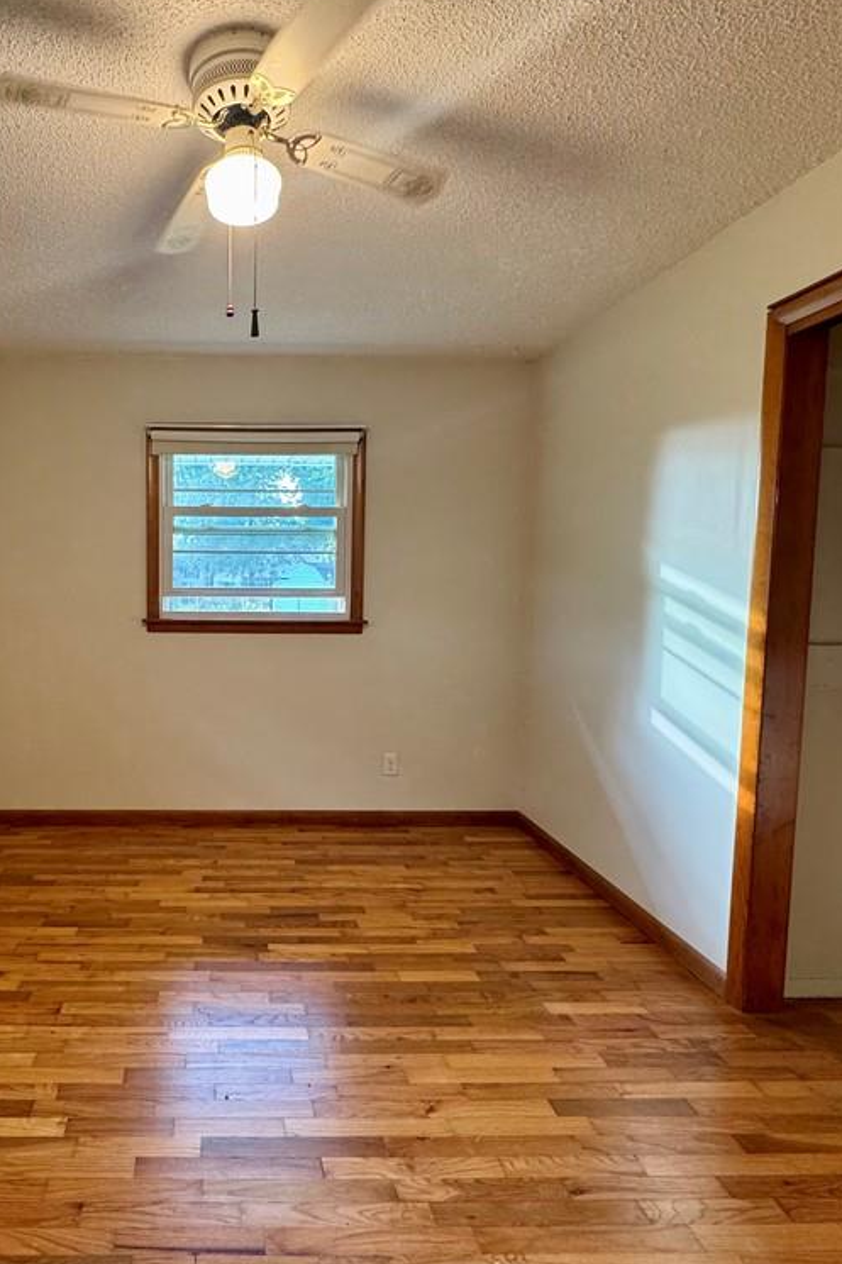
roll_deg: -0.2
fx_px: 702
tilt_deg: -5.3
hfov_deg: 59.1
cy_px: 629
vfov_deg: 84.0
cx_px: 227
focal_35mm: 20
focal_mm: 2.22
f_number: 2.2
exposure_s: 1/60
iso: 250
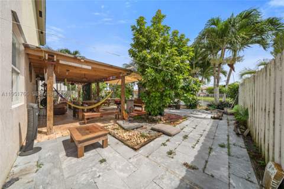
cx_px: 142
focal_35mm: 12
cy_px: 94
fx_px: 95
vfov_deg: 89.9
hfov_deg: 112.7
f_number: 9
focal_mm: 12
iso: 100
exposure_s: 1/125
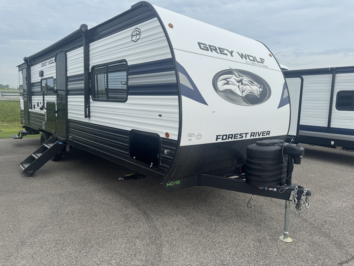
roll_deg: -2.6
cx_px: 177
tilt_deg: -9.4
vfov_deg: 56.8
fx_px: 245
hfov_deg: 71.6
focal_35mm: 24
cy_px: 133
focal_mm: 6.76
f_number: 1.78
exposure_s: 1/1597
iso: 80
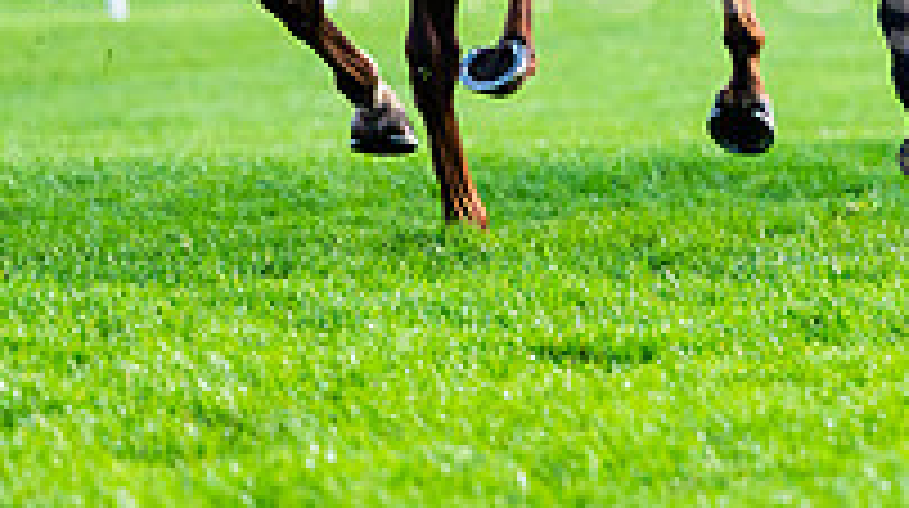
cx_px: 932
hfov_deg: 3.9
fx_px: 13408
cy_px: -270
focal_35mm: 557
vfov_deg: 2.2
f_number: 4
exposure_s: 1/3200
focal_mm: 185
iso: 400
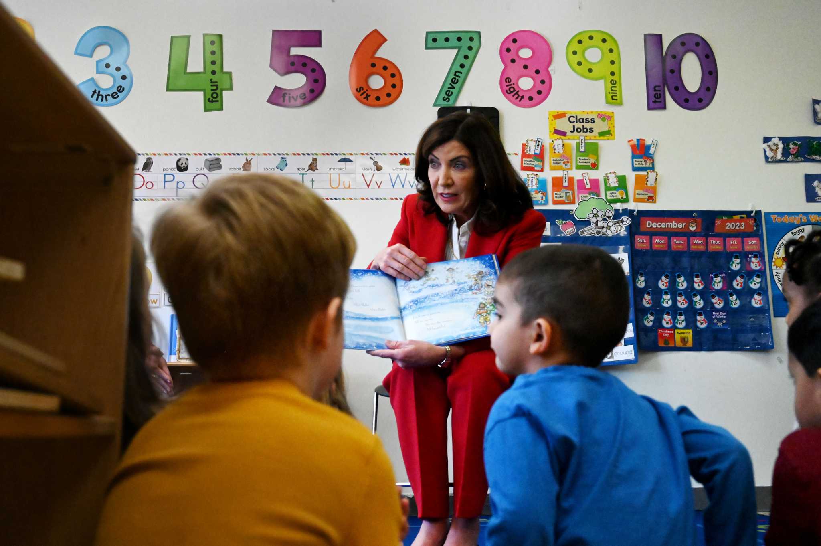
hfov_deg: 50.7
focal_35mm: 38
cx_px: 410
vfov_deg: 35.0
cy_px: 273
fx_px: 866
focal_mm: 38
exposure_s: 1/2000
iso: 16000
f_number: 5.6
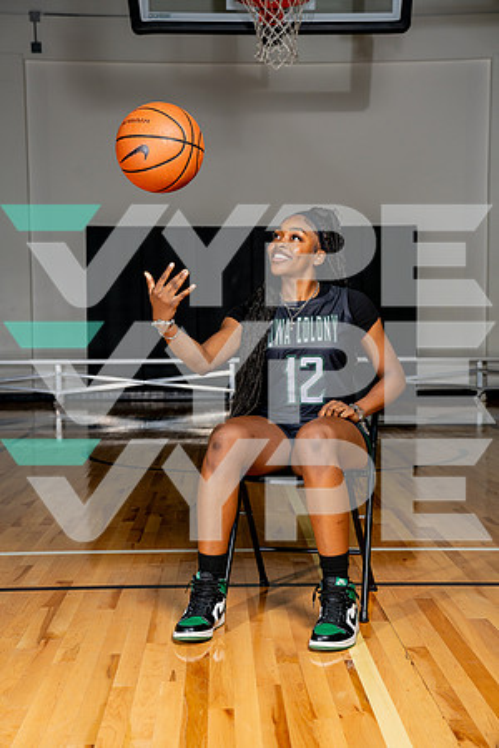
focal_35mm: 58
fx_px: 1206
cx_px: 250
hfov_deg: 23.4
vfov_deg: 34.5
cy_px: 374
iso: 200
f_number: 5.6
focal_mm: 58
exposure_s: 1/250
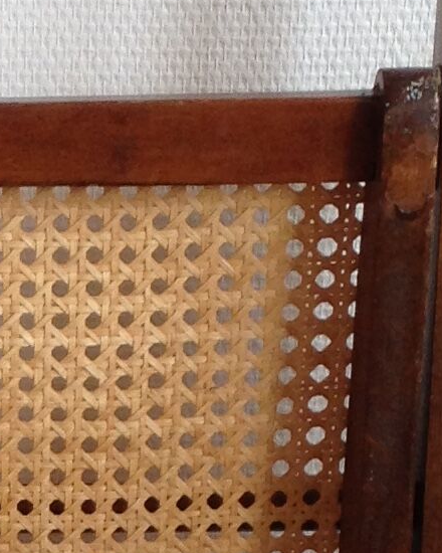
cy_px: 725
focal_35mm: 191
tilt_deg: -26.0
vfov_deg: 9.9
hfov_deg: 8.0
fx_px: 3123
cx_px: -166
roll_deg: +1.4
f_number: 2.4
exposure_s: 1/60
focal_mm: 4.12
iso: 64
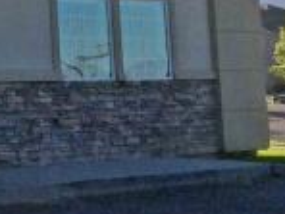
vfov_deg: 10.6
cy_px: -4
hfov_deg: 12.8
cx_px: -256
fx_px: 1136
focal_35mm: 138
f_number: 2.4
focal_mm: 3.3
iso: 32
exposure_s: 1/1192
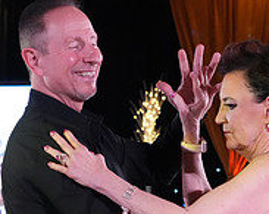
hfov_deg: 11.6
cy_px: 364
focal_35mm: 167
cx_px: 157
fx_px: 1328
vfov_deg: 8.9
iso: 8000
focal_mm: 56
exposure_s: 1/400
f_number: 5.6
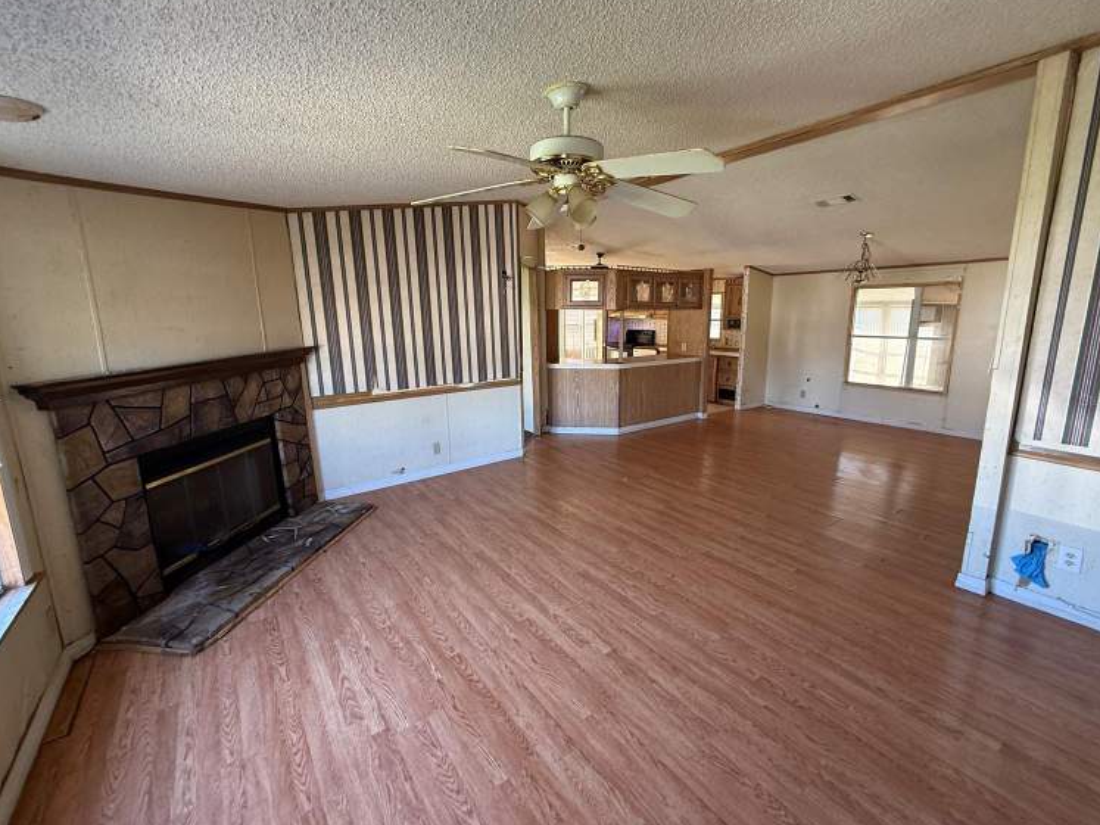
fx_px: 477
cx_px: 561
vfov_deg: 81.7
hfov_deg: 98.2
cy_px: 399
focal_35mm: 15
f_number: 2.2
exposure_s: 1/32
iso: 100
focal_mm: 2.22
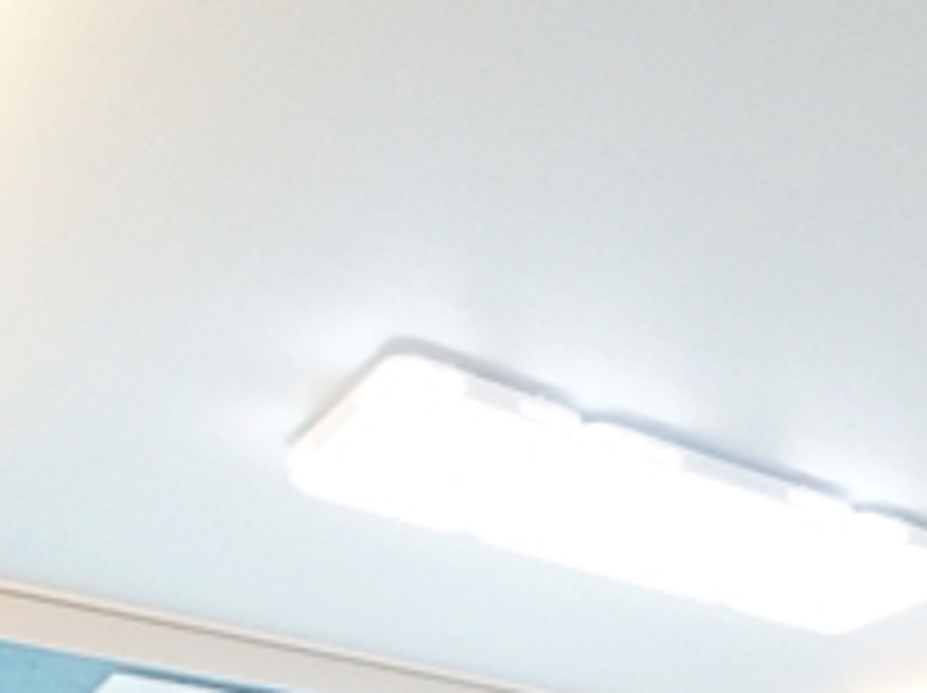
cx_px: 1112
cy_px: 1080
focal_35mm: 56
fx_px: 1498
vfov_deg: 21.3
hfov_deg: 29.6
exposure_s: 1/100
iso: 1600
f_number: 5.6
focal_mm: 10
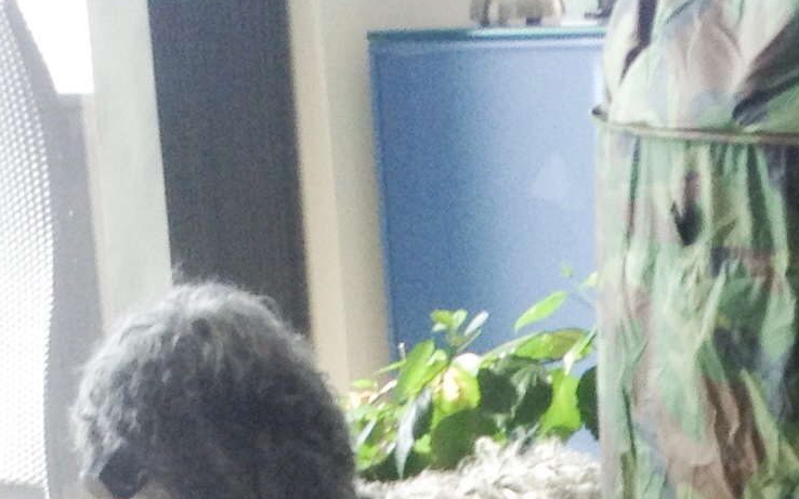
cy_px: 1279
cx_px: 649
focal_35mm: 164
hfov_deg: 12.7
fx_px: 3571
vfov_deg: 7.4
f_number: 2.4
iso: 50
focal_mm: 4.28
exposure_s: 1/134
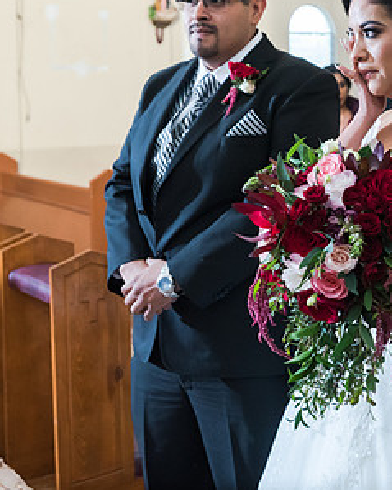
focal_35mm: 66
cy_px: 146
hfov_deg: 22.4
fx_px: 958
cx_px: 380
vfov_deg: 28.5
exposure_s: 1/250
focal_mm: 32
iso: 1600
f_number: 2.8
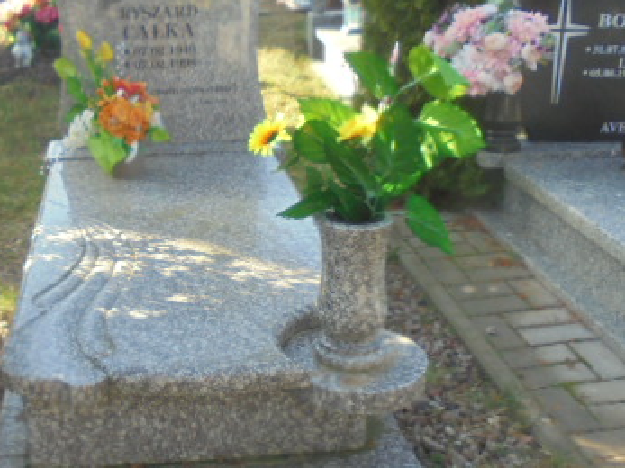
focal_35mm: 48
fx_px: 866
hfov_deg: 39.1
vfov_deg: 30.2
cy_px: 238
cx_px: 196
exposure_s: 1/125
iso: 100
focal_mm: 4.6
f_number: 3.5
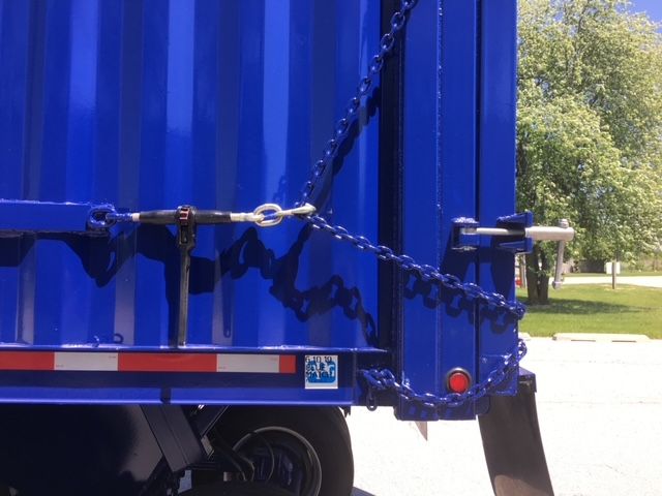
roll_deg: +0.5
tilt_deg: +2.8
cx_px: 331
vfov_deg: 48.2
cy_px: 248
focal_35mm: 29
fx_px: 555
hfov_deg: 61.7
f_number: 2.2
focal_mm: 4.15
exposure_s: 1/591
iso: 25
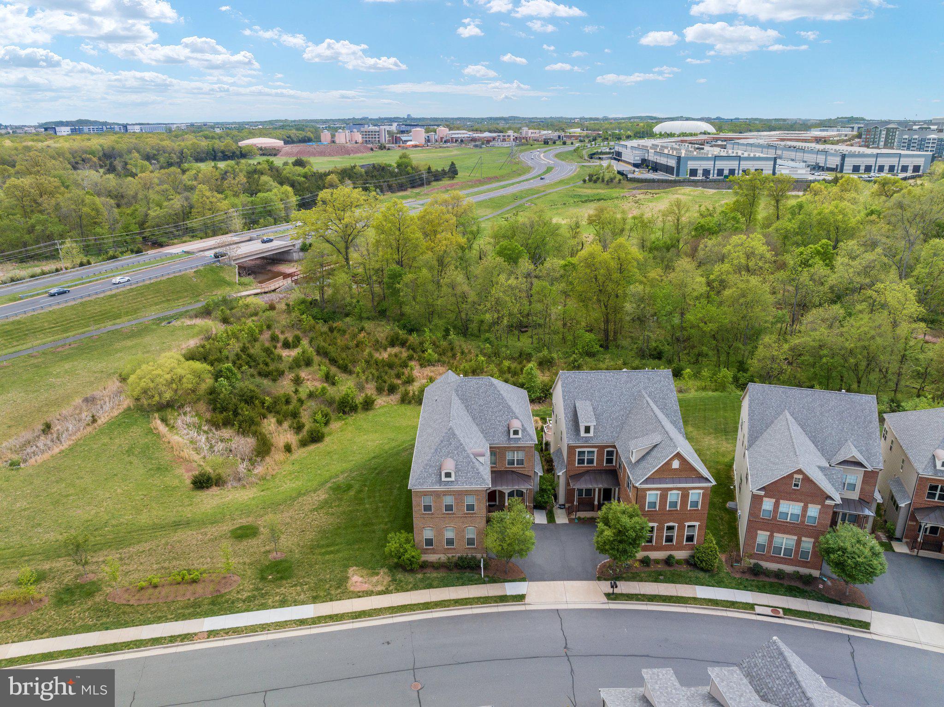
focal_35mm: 24
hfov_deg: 71.6
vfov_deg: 56.8
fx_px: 654
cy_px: 354
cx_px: 472
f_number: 4
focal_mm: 12.29
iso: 200
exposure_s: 1/240
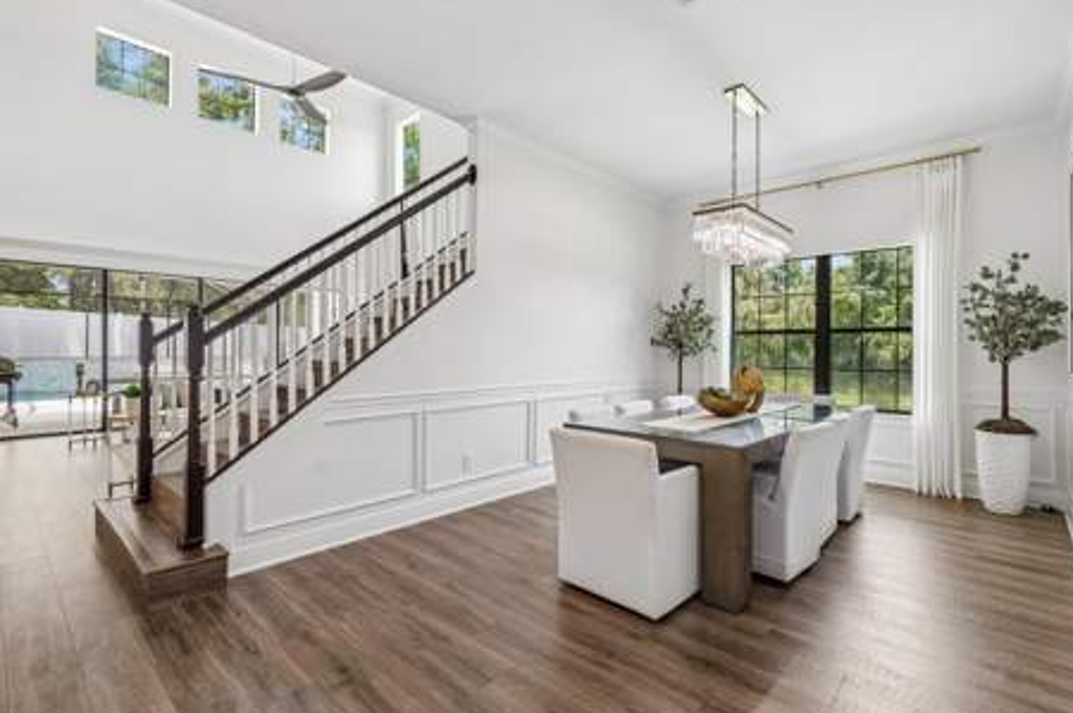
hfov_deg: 96.8
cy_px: 345
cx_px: 534
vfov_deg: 73.6
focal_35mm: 16
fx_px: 476
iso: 100
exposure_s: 1/5
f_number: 7.1
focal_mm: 10
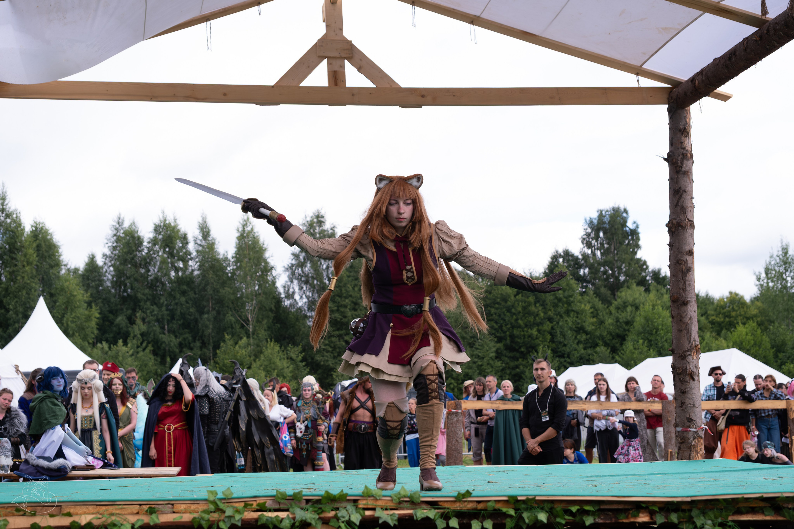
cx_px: 397
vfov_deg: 24.6
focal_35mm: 55
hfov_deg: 36.2
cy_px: 264
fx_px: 1213
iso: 320
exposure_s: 1/1250
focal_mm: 36.5
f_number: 3.6
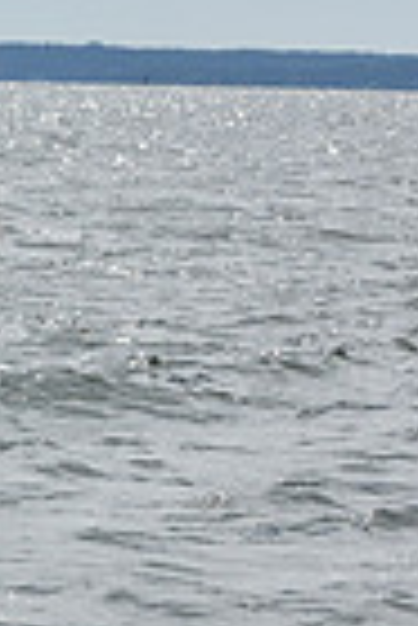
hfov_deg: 3.3
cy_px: 119
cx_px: -858
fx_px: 7105
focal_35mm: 409
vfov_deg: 5.0
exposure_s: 1/1000
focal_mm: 98
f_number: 13
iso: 320
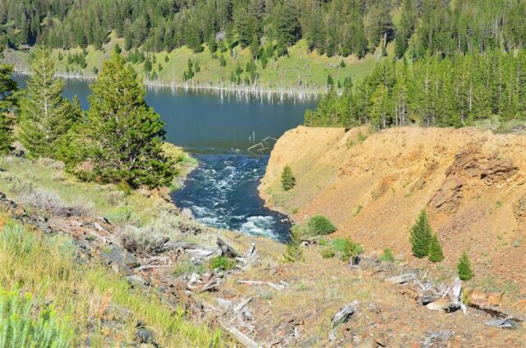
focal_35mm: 69
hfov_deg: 29.3
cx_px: 263
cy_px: 174
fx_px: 1005
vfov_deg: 19.6
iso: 110
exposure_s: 1/125
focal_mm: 46
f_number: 11
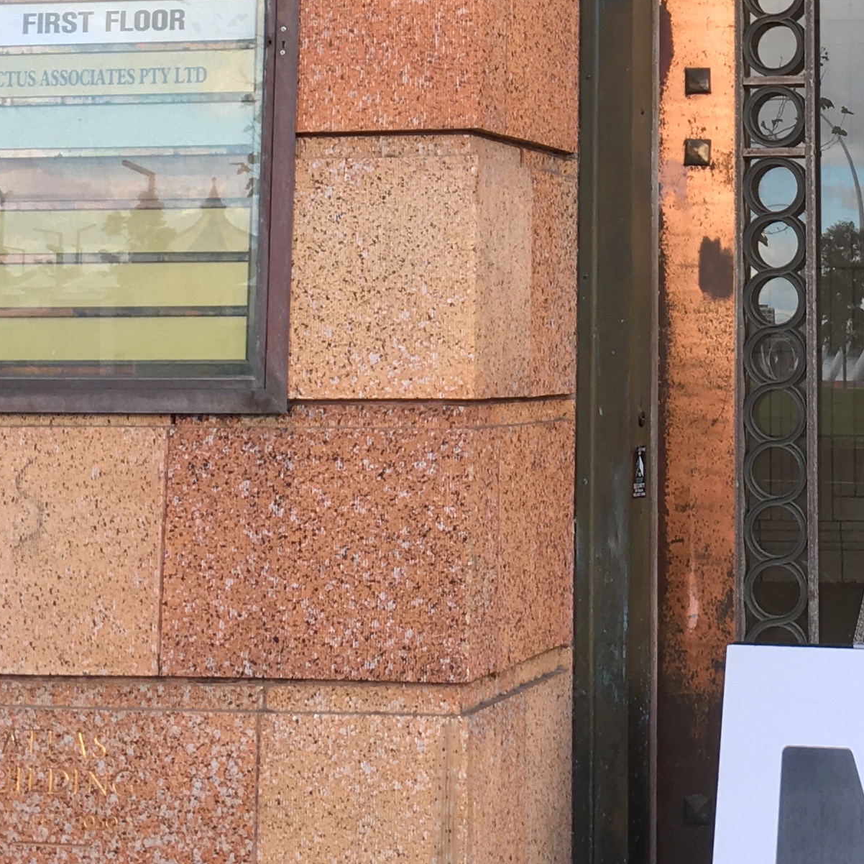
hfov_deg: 19.9
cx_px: 732
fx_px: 2429
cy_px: -32
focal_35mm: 86
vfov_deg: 19.5
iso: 25
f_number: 2.2
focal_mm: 4.15
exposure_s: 1/122
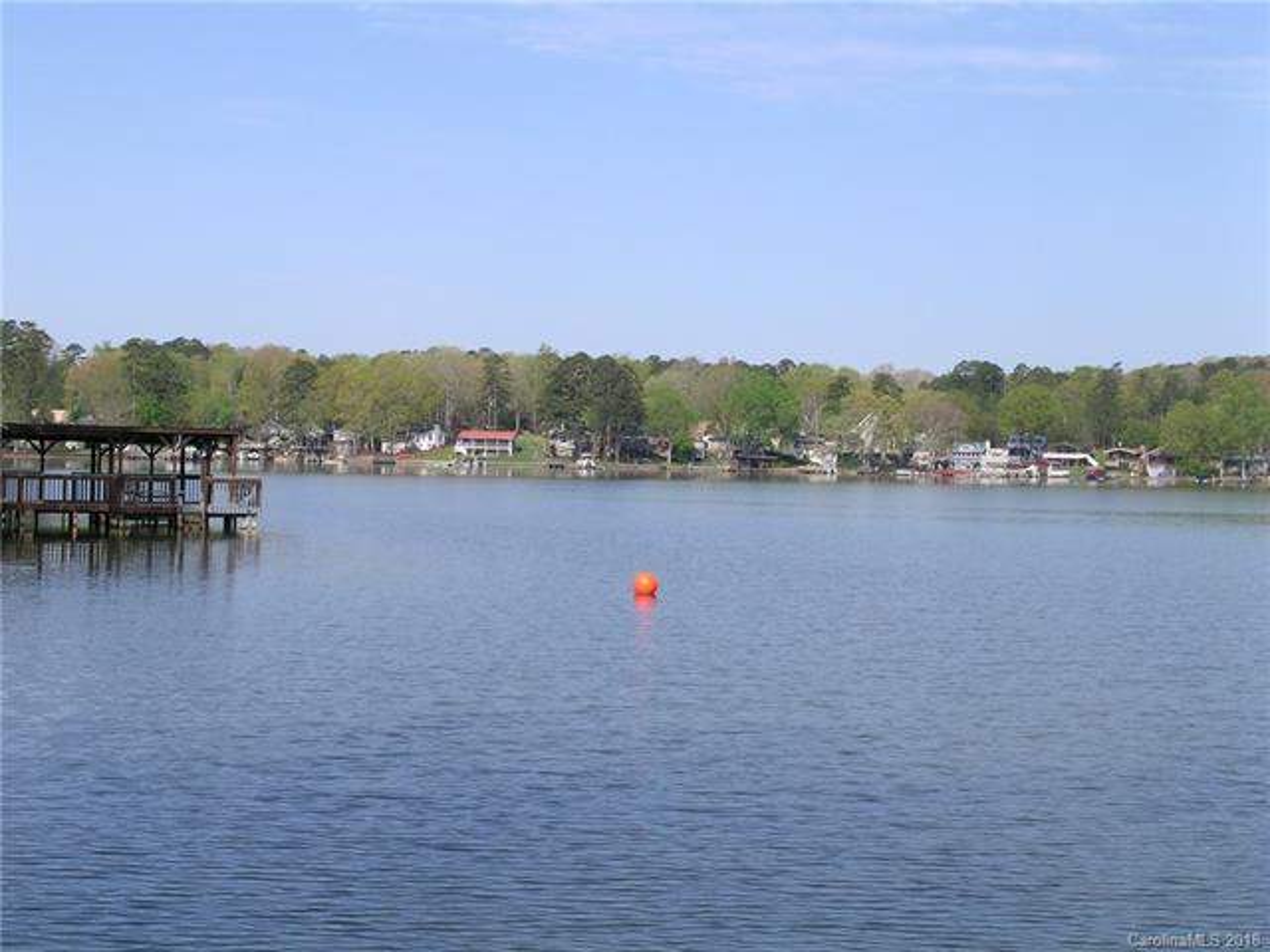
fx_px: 2238
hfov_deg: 31.7
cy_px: 476
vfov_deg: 24.0
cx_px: 635
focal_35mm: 61
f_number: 7.4
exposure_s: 1/226
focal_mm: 12.6
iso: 50
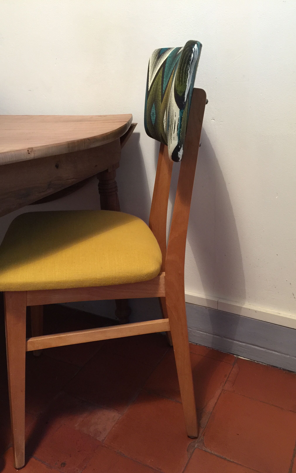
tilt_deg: -20.3
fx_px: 400
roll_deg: +4.6
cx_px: 121
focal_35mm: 31
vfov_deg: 61.2
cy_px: 238
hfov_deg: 40.4
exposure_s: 1/10
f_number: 2.2
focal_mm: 4.15
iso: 125
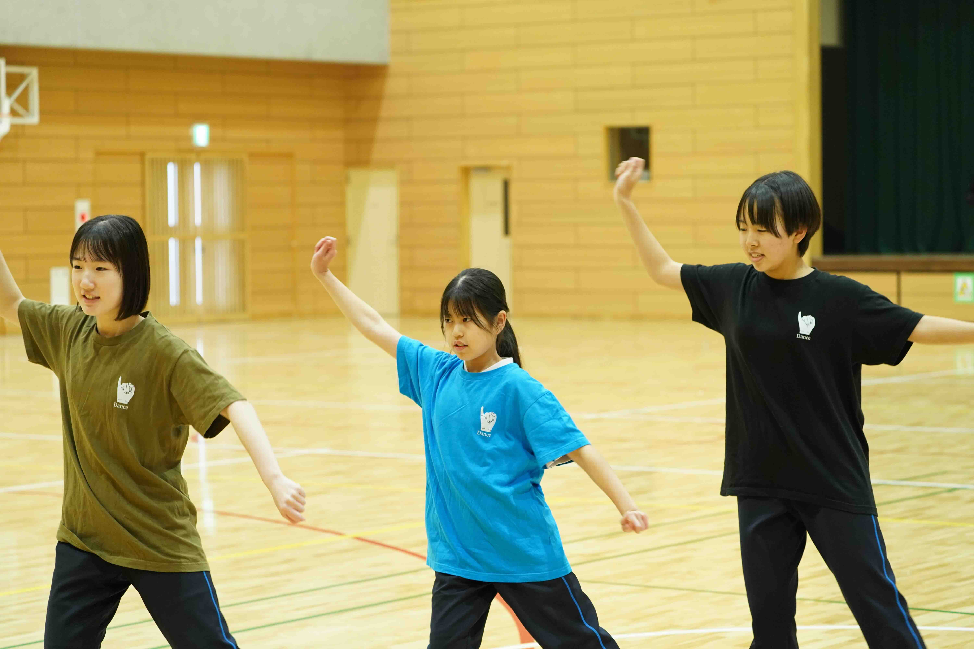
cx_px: 487
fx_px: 2705
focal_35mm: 100
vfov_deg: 13.7
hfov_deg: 20.4
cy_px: 324
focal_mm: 100
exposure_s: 1/100
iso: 3200
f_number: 4.5
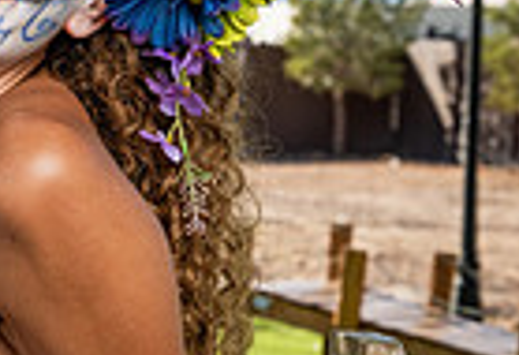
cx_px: -492
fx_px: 2920
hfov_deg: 9.5
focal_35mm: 201
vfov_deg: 6.9
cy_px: 289
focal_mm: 47
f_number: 7.1
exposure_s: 1/200
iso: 64
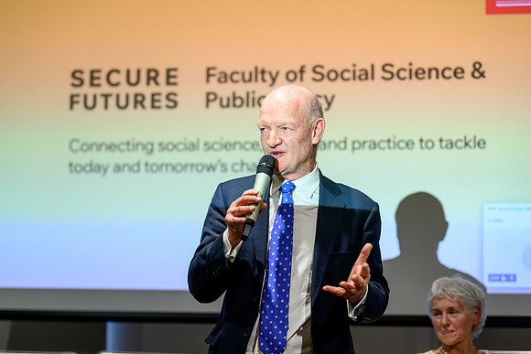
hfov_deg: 23.9
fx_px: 1257
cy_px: 177
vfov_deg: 16.0
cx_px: 266
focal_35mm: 85
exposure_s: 1/100
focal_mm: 85
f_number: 2.8
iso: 80
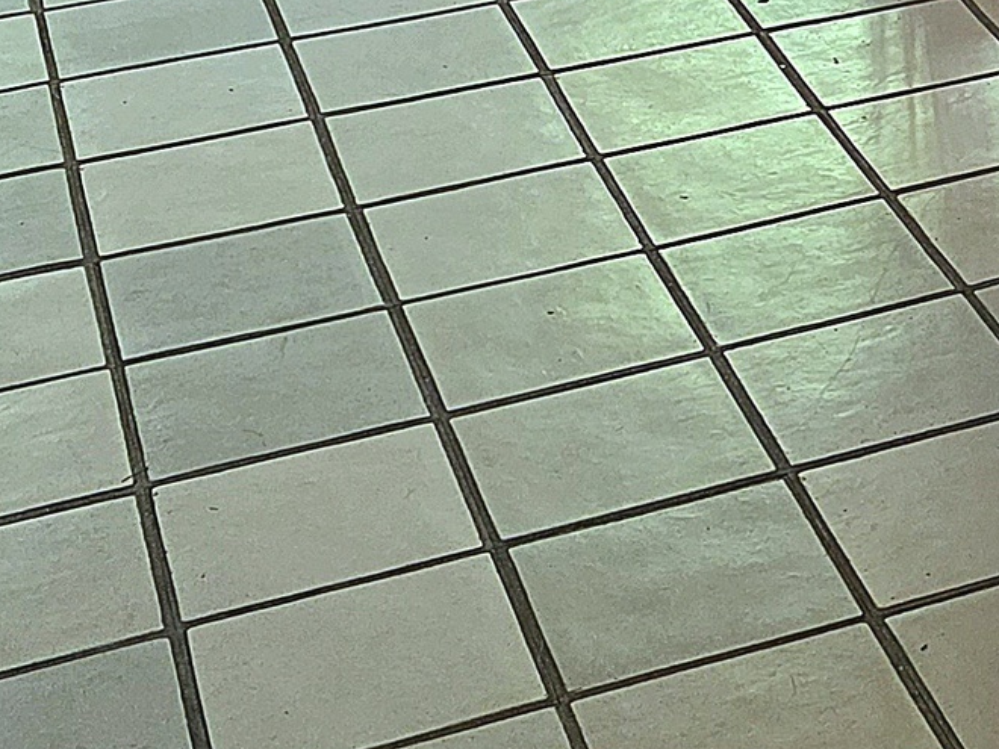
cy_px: -714
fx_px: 3088
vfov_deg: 12.3
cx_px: 1511
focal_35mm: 107
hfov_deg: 16.7
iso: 400
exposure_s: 1/120
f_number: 1.7
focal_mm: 6.3
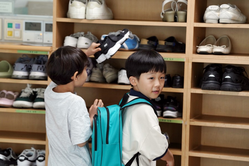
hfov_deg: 14.9
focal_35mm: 138
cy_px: 83
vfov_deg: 9.9
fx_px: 954
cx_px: 124
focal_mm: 138
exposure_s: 1/160
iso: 1250
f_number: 4
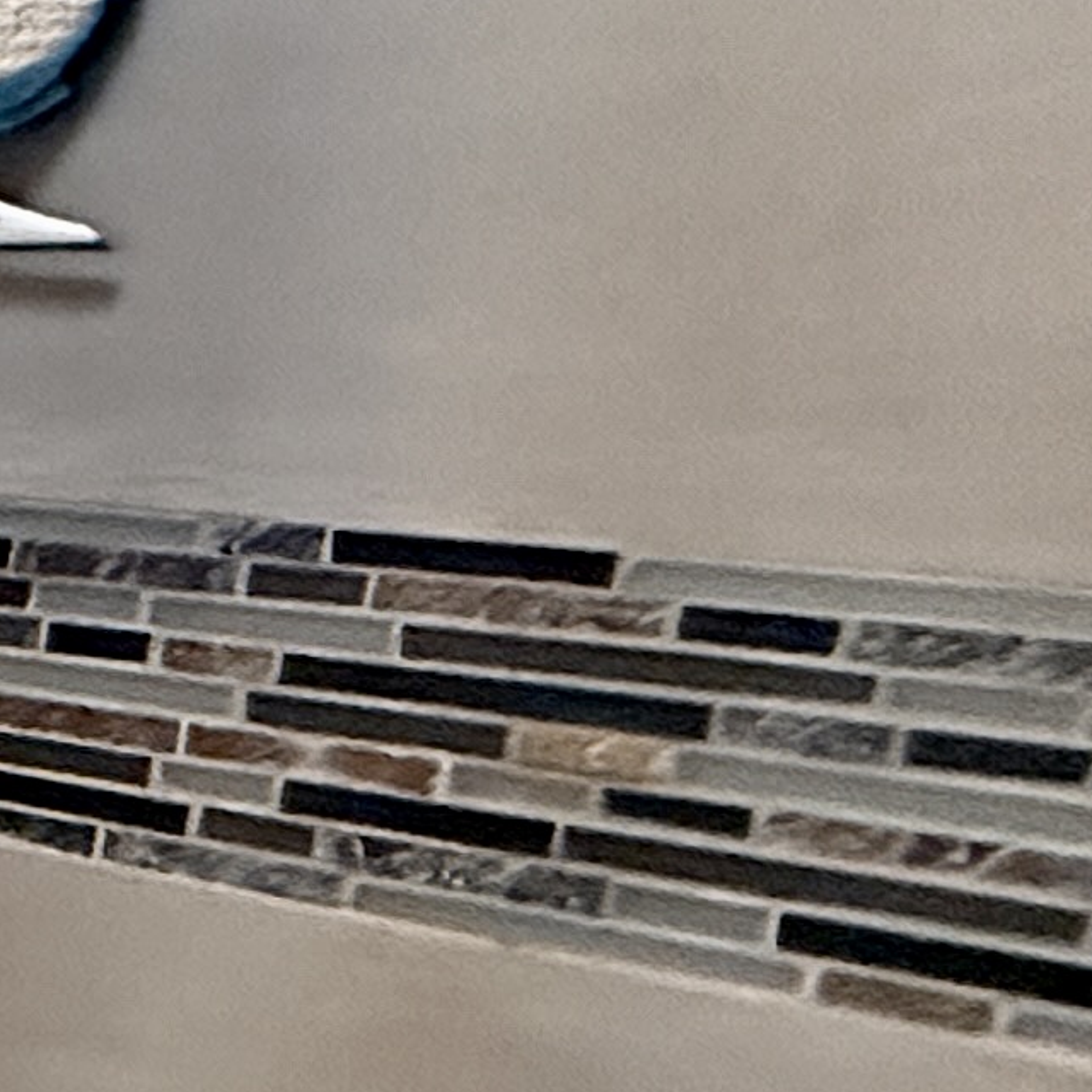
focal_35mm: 78
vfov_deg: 21.8
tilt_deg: -13.4
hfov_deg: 12.0
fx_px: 2784
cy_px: 952
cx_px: -2077
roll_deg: -1.5
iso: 800
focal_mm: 2.22
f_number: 2.2
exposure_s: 1/60
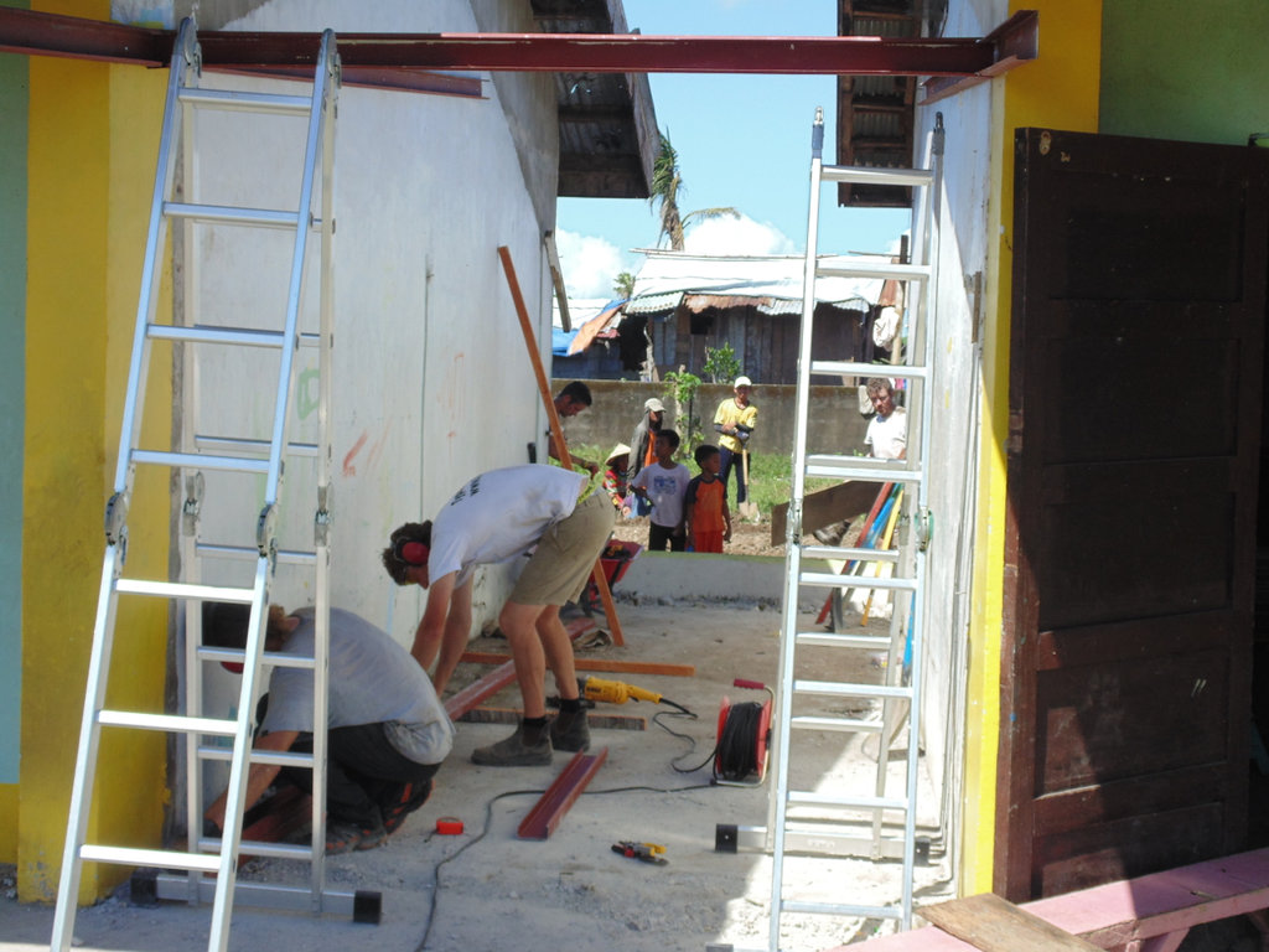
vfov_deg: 27.5
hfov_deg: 36.2
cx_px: 634
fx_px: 1943
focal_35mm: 53
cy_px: 476
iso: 80
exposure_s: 1/500
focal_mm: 9.5
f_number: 3.9
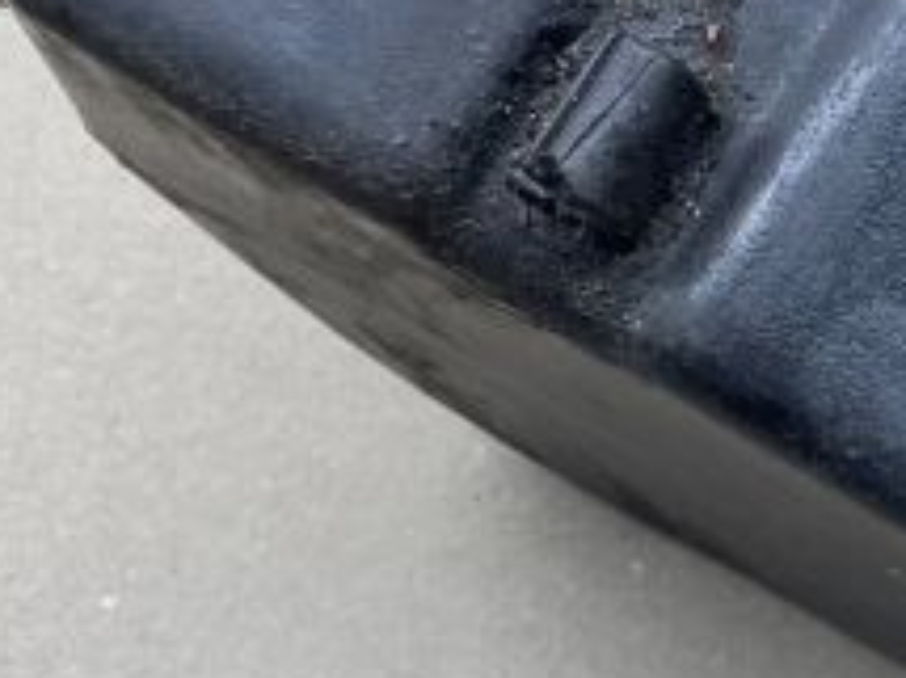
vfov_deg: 10.2
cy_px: 173
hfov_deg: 12.9
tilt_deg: -58.6
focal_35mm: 145
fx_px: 3793
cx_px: 1391
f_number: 1.6
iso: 100
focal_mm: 4.2
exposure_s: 1/100
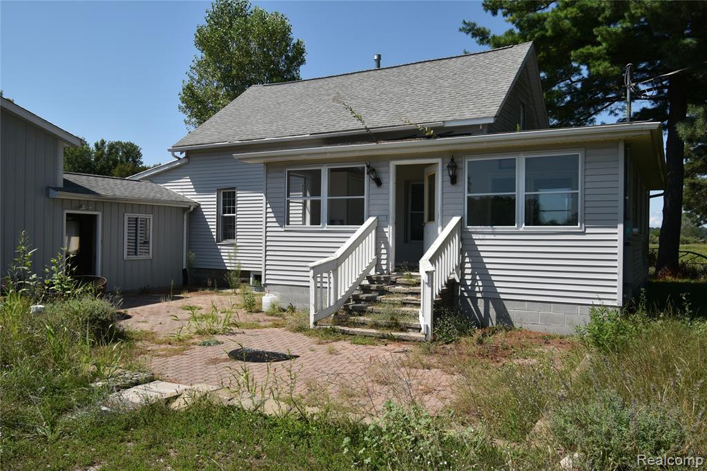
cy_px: 236
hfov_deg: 64.6
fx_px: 559
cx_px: 354
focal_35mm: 28
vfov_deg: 45.6
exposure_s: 1/320
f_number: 8
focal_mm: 19
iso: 100
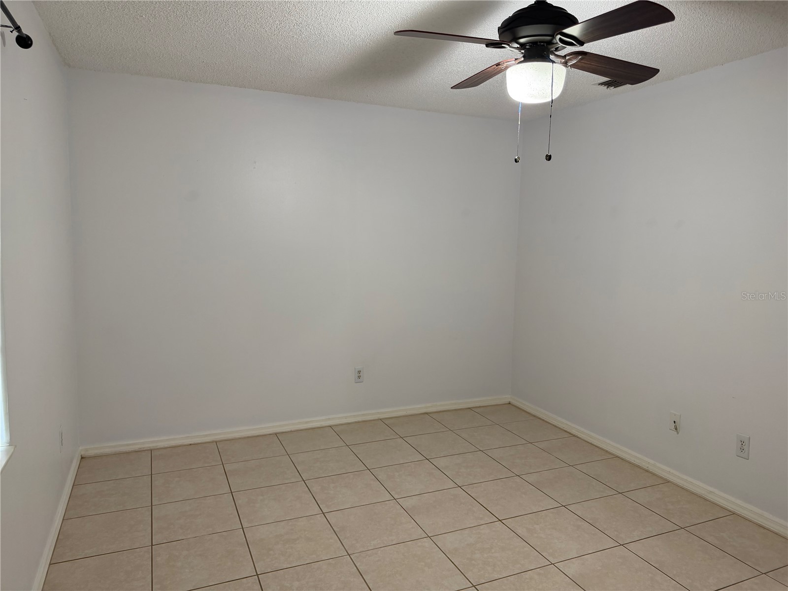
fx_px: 546
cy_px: 296
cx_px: 394
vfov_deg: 56.8
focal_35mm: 24
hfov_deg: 71.6
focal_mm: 6.76
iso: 160
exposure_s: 1/60
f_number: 1.78
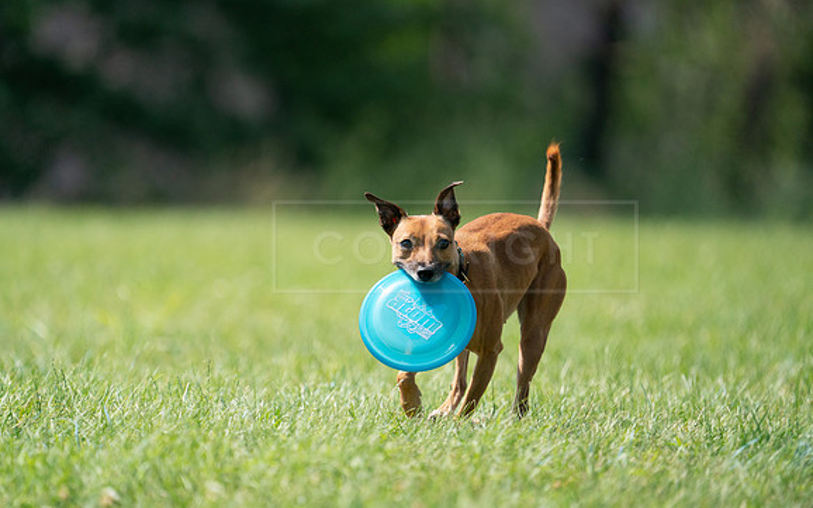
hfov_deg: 3.4
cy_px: 271
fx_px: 13602
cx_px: 406
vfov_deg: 2.1
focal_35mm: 614
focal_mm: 600
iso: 1250
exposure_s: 1/4000
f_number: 6.3
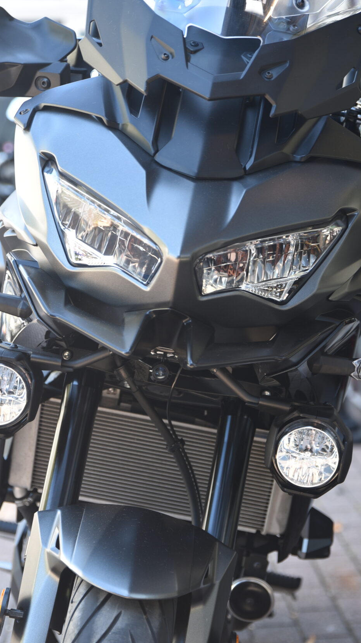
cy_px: 353
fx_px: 1651
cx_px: 182
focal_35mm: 97
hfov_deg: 12.5
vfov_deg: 22.0
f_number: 2.8
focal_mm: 60
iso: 100
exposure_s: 1/40
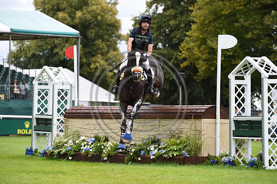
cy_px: 92
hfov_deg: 11.4
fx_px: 1384
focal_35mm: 180
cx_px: 138
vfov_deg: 7.6
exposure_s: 1/1250
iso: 640
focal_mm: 180
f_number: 5.6
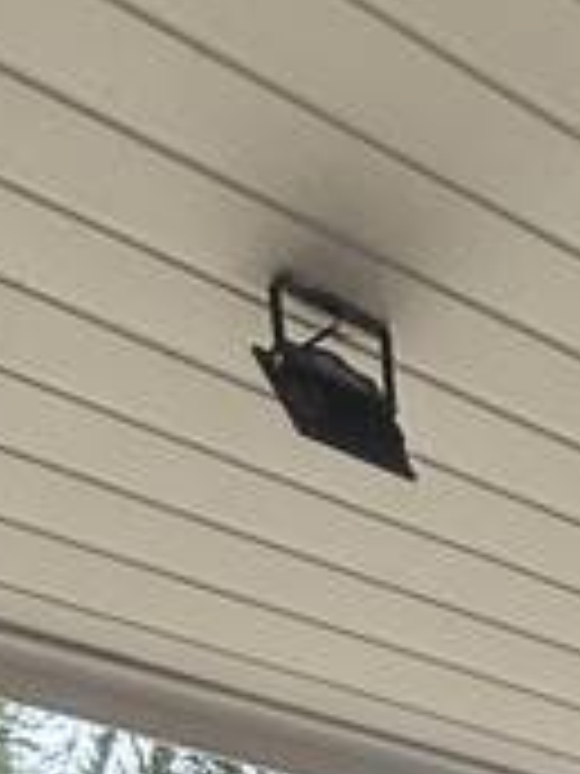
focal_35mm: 88
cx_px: 387
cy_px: 1454
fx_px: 1966
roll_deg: -0.8
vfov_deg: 17.4
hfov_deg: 16.7
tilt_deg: -1.9
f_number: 2.2
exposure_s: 1/120
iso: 64
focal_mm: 2.22
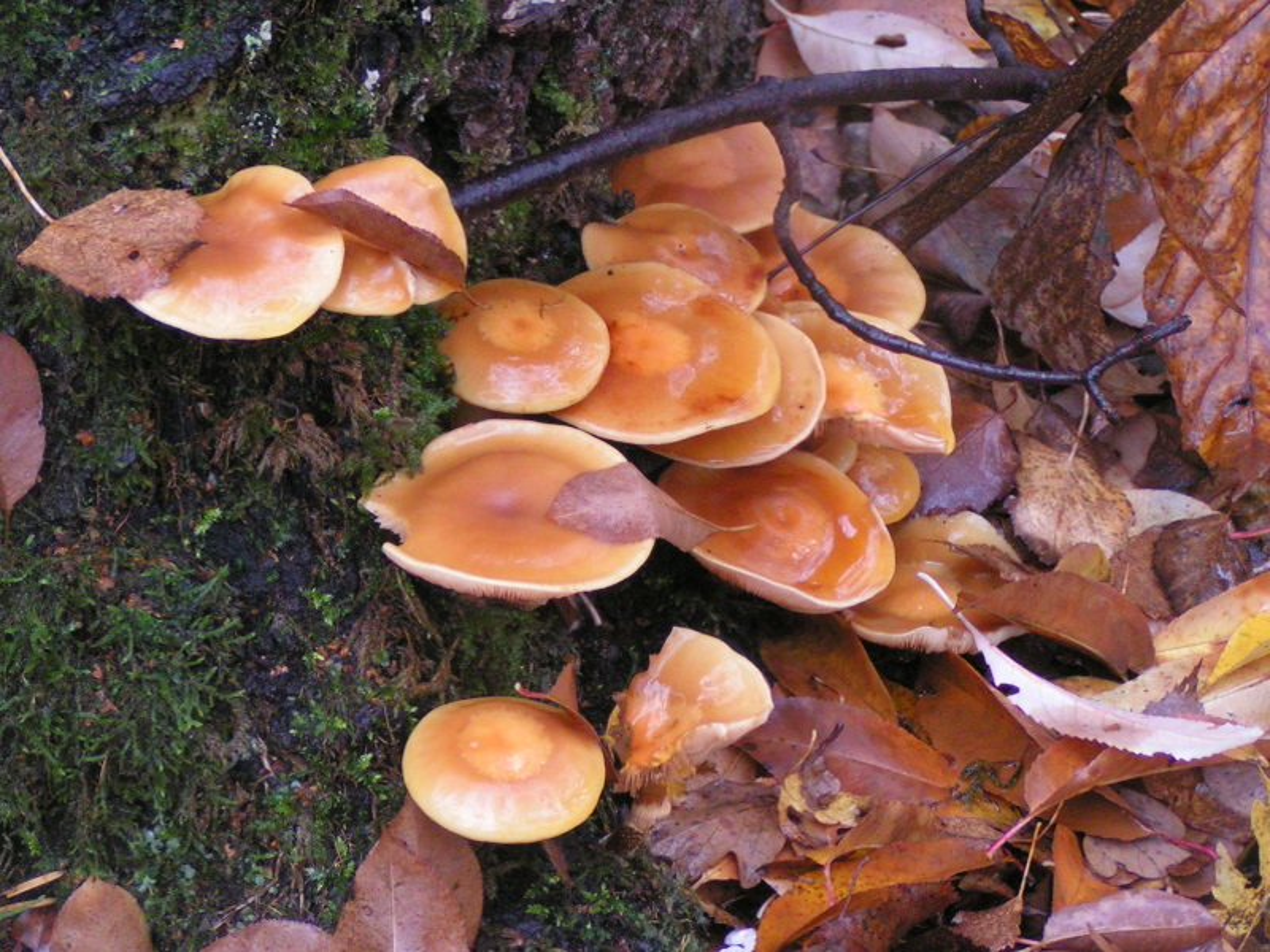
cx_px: 635
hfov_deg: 15.8
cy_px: 476
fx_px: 4586
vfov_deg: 11.9
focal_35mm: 125
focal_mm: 19.1
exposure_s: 1/80
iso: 200
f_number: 3.5
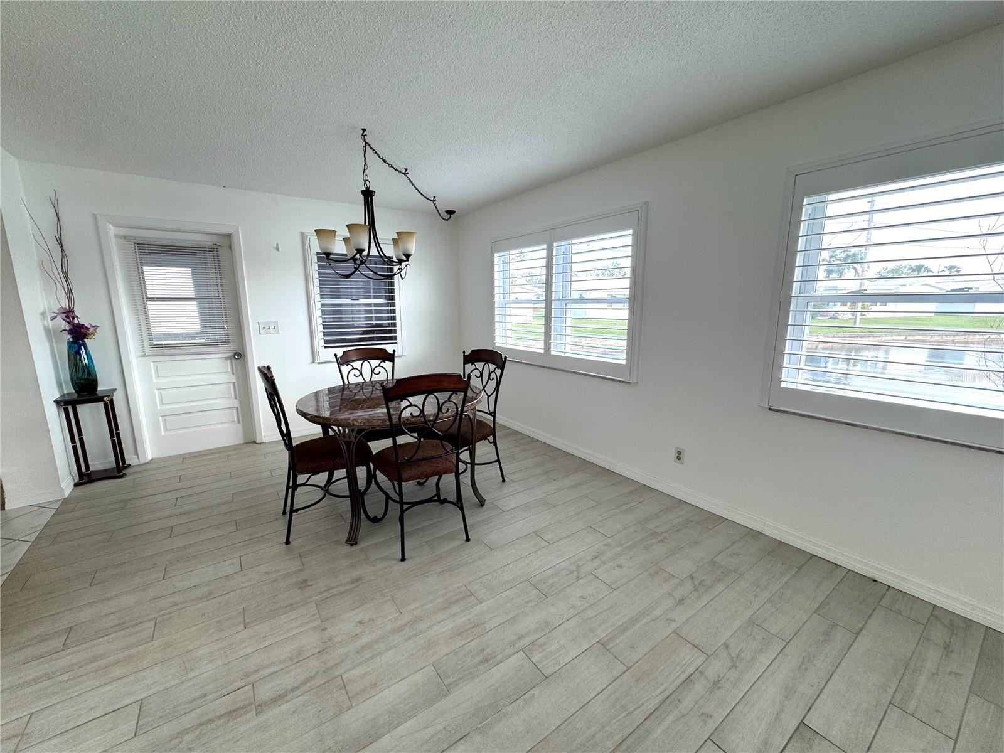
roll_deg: +0.3
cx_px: 502
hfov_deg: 102.1
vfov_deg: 85.7
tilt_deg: -11.3
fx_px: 406
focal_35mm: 14
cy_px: 376
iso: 80
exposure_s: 1/120
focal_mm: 2.22
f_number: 2.2
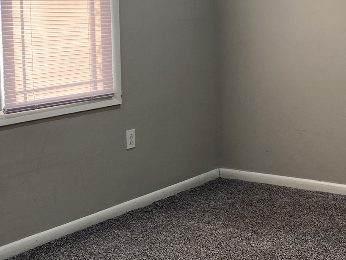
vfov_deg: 23.4
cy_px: 26
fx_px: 610
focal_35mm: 61
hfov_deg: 30.8
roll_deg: +1.5
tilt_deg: -1.7
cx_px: 281
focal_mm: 4.25
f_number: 1.8
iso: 50
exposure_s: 1/120
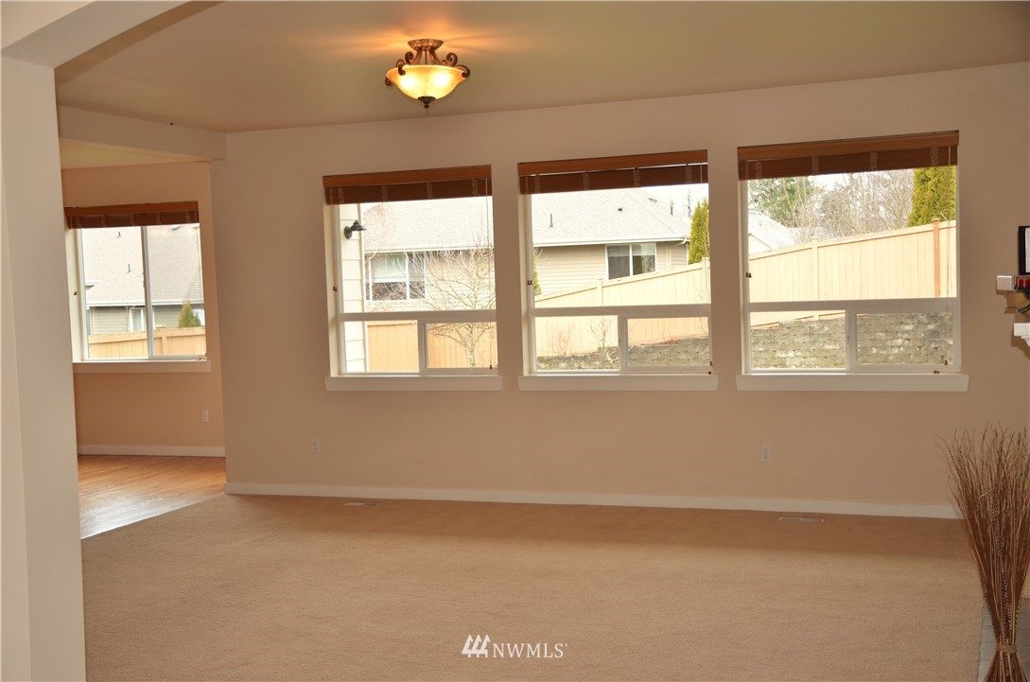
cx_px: 515
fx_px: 1370
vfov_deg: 27.9
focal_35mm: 48
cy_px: 341
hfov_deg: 41.2
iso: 360
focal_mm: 32
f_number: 4
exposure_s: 1/125
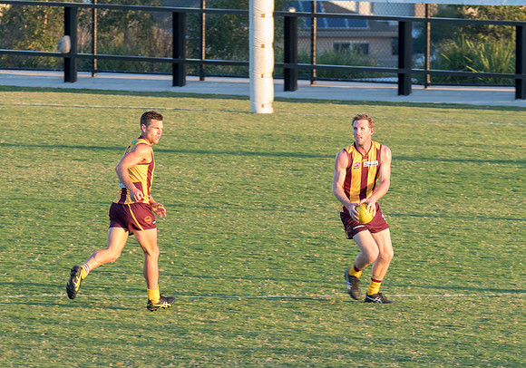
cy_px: 258
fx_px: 7761
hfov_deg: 3.9
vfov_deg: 2.7
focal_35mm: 523
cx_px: 264
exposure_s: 1/250
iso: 800
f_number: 7.1
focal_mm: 240
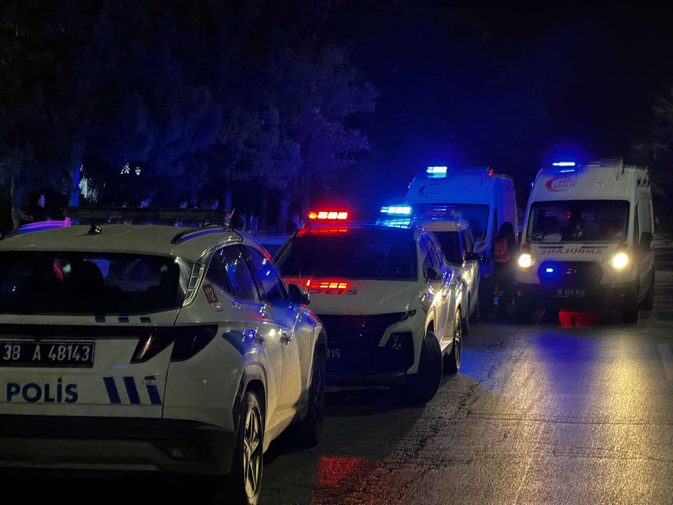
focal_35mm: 77
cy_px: 252
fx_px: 1497
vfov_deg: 19.1
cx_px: 336
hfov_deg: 25.3
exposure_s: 1/26
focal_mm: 9
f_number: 2.8
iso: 1250
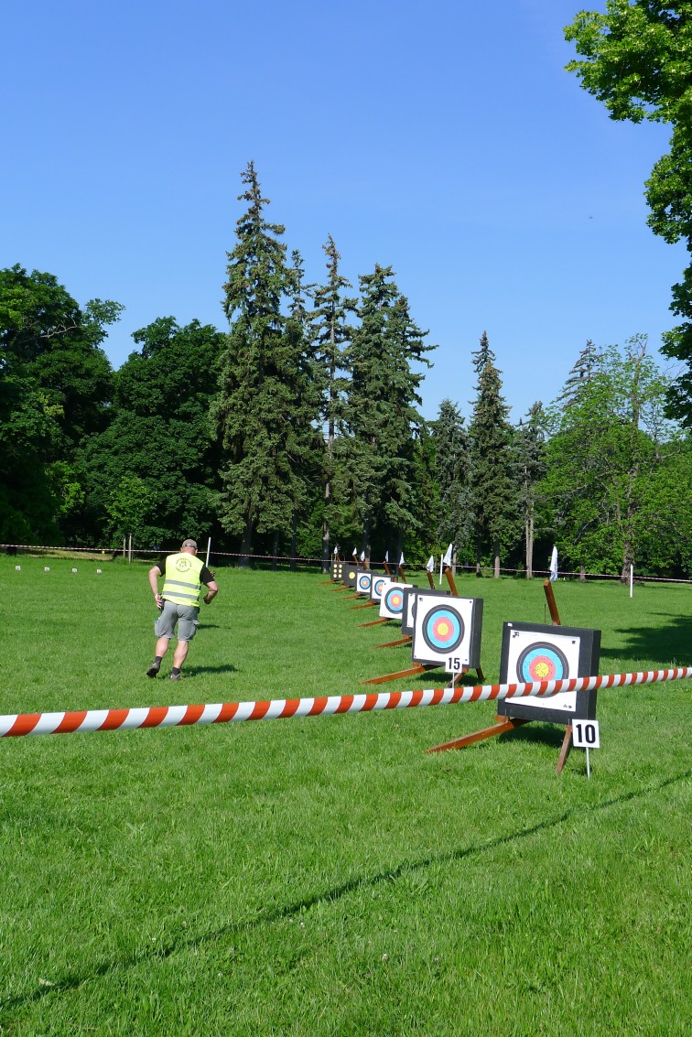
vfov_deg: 45.4
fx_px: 1239
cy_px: 518
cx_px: 346
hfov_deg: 31.2
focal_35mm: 43
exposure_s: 1/640
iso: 80
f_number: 4
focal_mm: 9.2
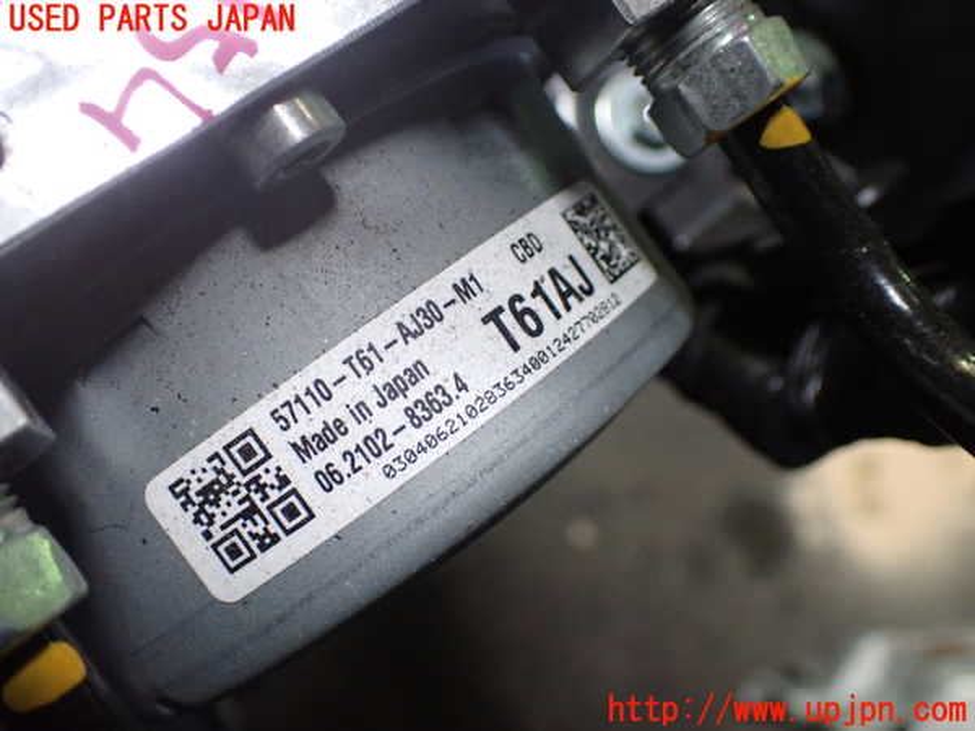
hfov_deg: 49.0
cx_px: 488
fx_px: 1070
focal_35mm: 38
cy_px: 366
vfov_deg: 37.7
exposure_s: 1/50
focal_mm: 6.83
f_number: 2.7
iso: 800
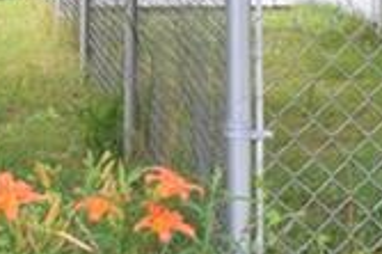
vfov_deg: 6.7
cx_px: 995
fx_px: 2141
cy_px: -57
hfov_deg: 8.9
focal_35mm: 202
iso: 400
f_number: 8
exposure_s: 1/250
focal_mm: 22
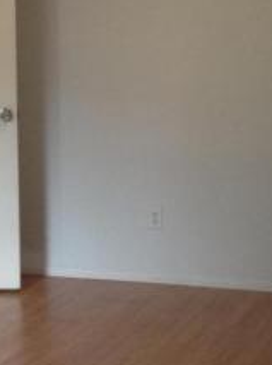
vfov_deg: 16.6
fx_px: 1251
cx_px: 21
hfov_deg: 12.3
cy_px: 212
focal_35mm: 119
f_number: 2.4
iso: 64
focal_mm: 3.3
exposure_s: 1/24
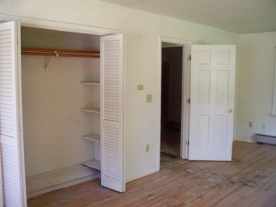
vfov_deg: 40.7
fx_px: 279
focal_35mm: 35
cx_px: 138
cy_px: 104
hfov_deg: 52.6
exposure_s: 1/30
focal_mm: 7.54
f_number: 2.8
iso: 100
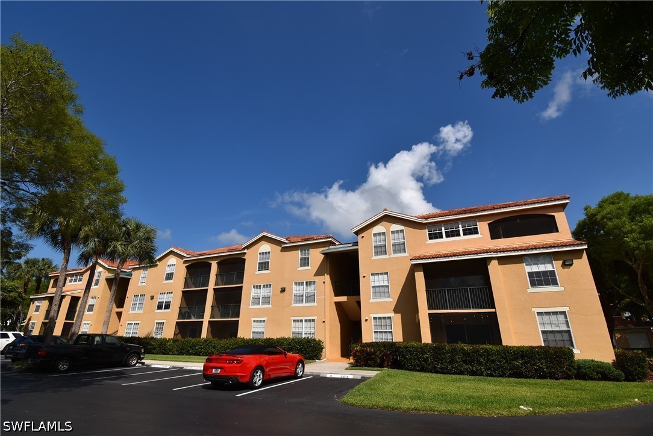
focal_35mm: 16
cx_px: 326
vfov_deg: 72.1
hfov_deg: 95.0
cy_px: 218
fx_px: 299
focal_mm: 11
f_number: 10
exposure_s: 1/400
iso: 100
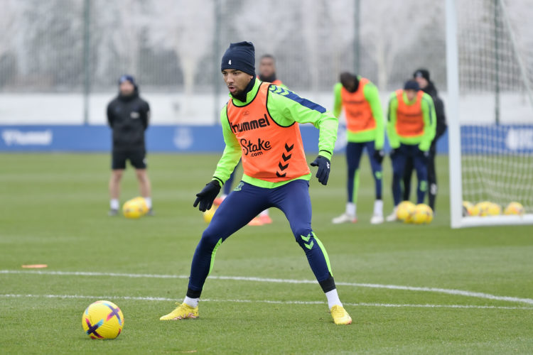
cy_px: 178
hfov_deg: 11.1
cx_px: 266
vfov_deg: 7.4
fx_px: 2739
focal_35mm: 185
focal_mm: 185
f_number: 2.8
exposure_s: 1/1000
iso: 1000
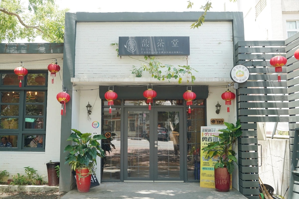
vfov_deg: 41.1
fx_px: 266
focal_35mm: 32
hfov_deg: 58.7
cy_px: 100
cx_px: 150
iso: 100
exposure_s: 1/60
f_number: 4
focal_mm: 32
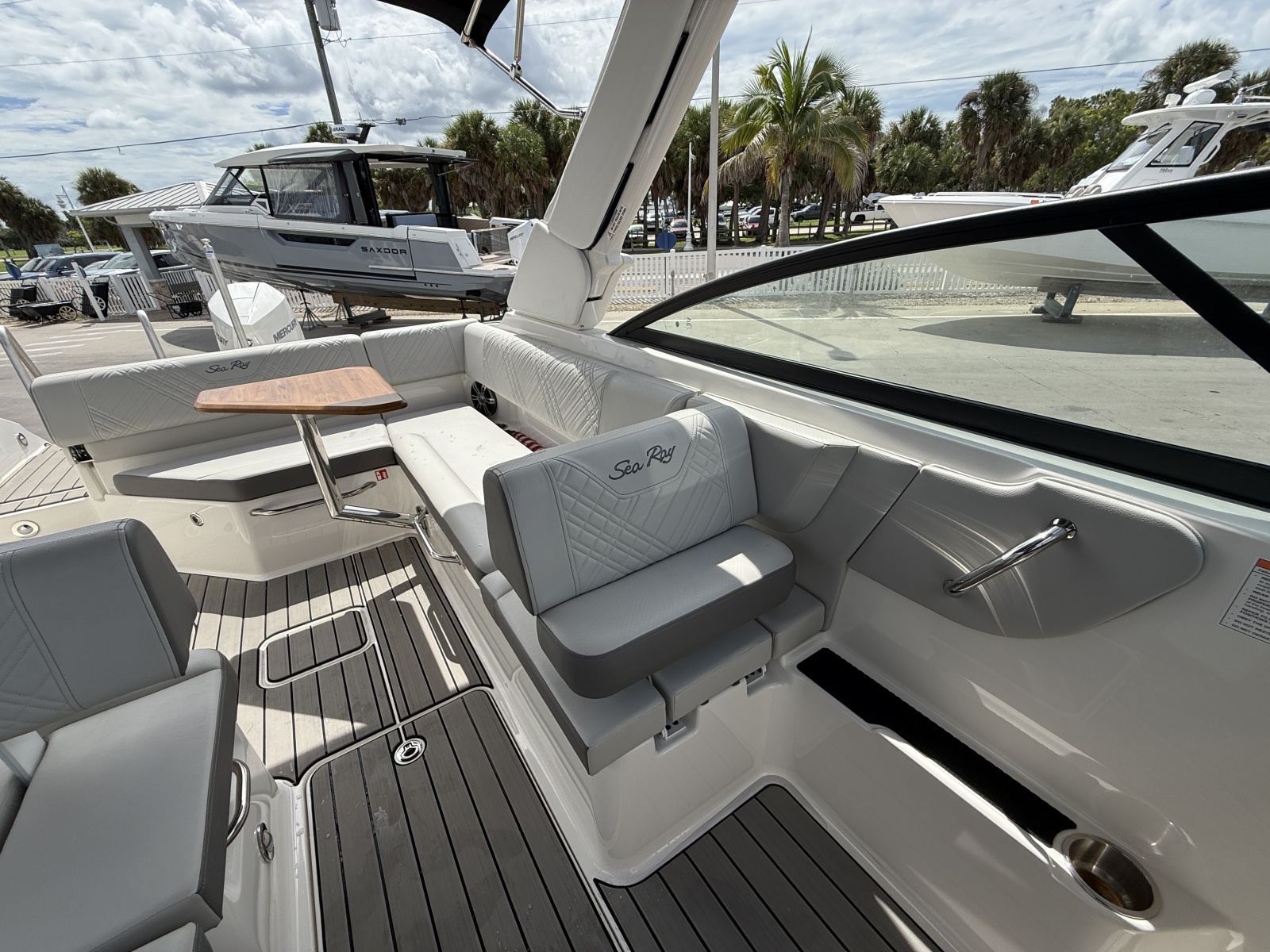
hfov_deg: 102.1
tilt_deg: -25.9
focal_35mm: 14
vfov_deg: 85.7
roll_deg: +2.8
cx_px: 635
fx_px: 514
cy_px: 476
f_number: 2.2
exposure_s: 1/2024
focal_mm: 2.22
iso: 50
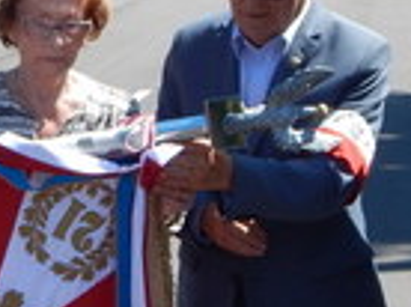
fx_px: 1873
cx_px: -185
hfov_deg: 12.0
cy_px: 274
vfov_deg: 9.3
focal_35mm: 158
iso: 125
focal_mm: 6.1
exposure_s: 1/640
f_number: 3.3
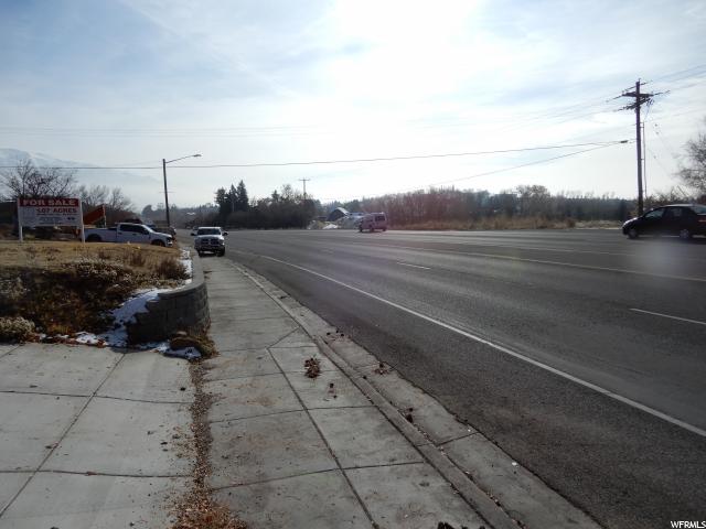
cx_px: 353
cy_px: 264
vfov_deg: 56.8
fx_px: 489
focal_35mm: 24
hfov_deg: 71.6
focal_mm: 4.3
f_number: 4
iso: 80
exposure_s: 1/2000
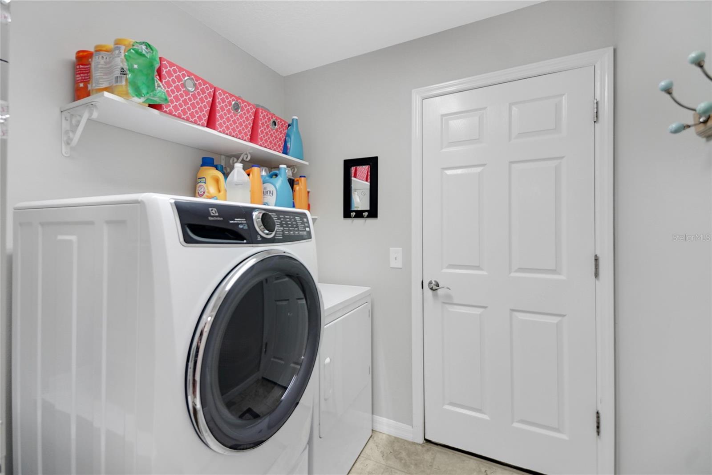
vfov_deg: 77.3
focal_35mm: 15
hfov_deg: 100.4
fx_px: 297
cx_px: 356
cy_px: 238
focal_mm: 10
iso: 200
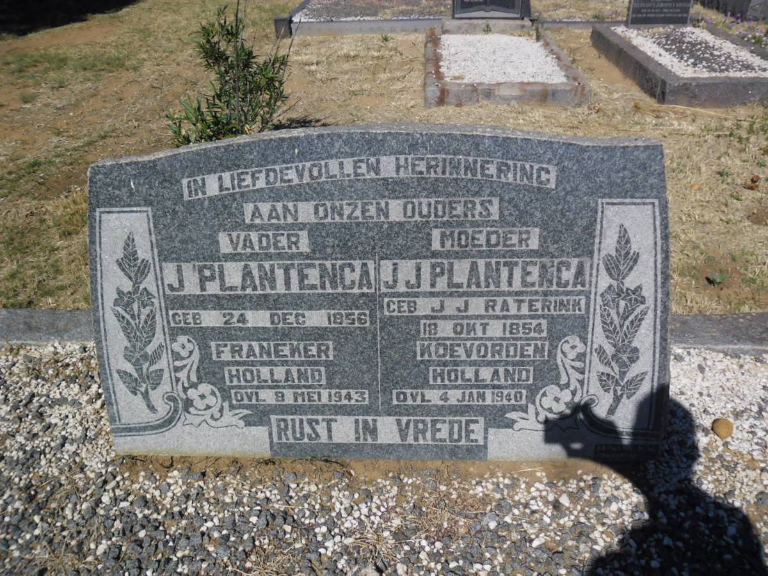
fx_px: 599
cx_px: 384
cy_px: 288
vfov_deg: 51.4
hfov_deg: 65.3
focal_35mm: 27
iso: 80
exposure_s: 1/346
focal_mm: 4.9
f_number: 9
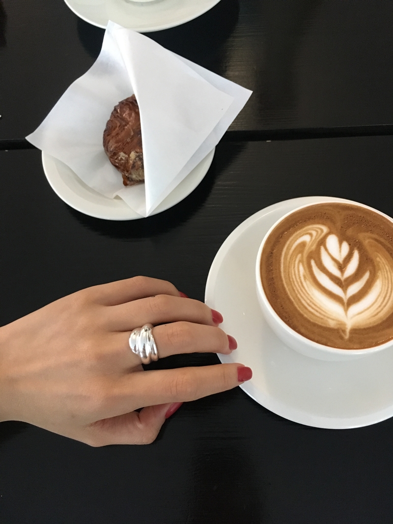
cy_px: 262
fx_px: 439
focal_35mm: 29
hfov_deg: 48.2
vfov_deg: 61.7
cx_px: 196
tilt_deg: -68.2
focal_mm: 4.15
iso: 250
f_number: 2.2
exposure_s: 1/15
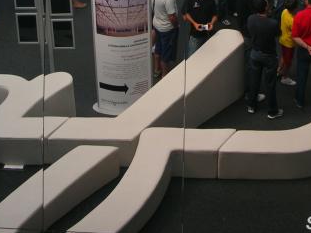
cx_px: 132
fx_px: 647
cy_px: -6
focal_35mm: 72
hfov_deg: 27.0
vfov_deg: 19.8
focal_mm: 5.8
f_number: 3
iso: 50
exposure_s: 1/55.6
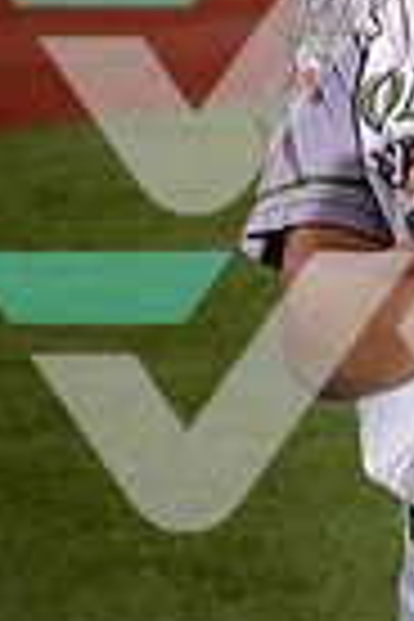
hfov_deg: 7.4
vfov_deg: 11.2
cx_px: 634
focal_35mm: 183
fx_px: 3157
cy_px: 76
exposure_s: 1/250
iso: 100
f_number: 7.1
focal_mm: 56
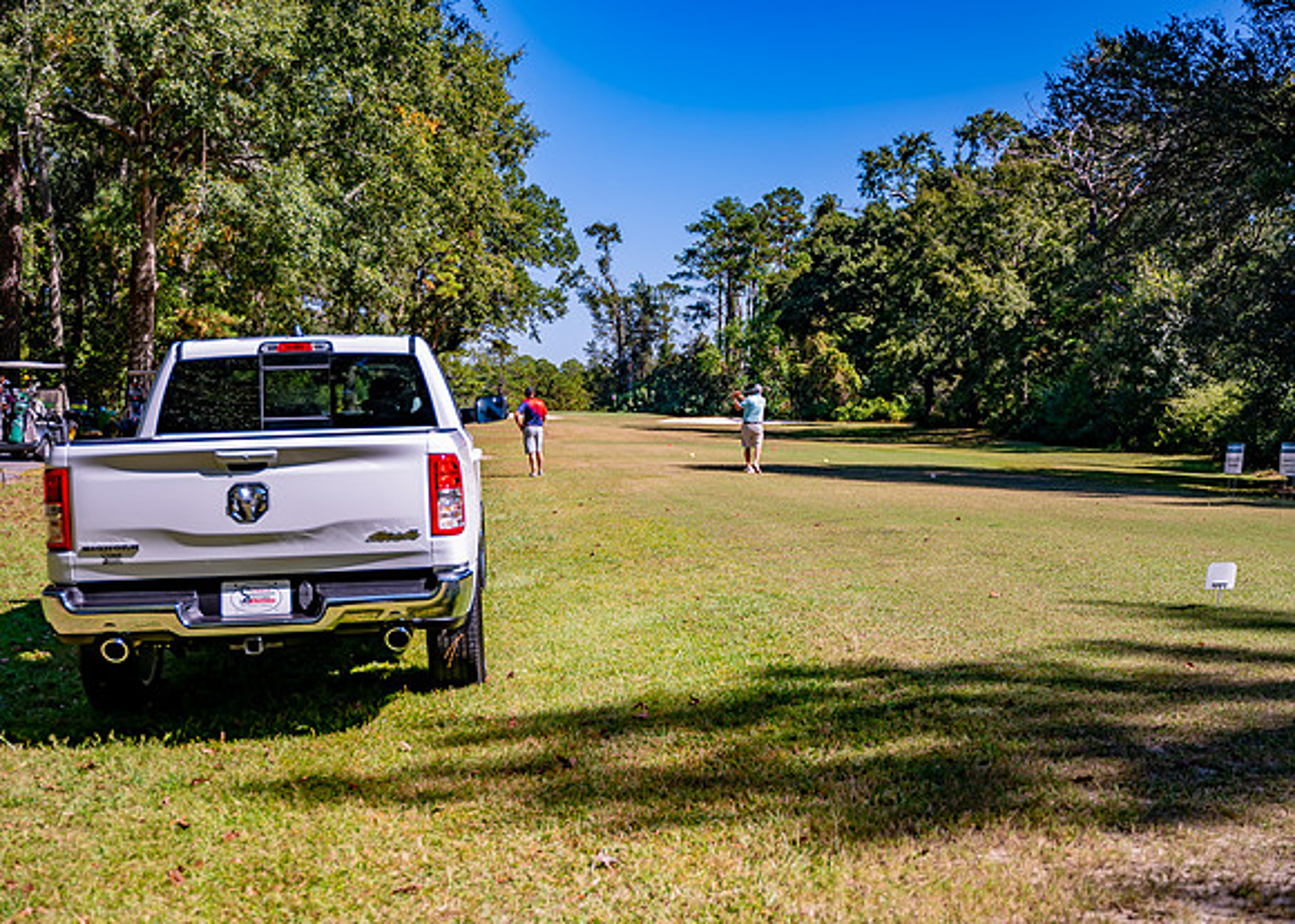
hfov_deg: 44.8
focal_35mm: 43
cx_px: 630
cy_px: 499
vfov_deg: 32.8
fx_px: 1571
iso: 100
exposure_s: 1/2000
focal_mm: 36
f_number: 2.8
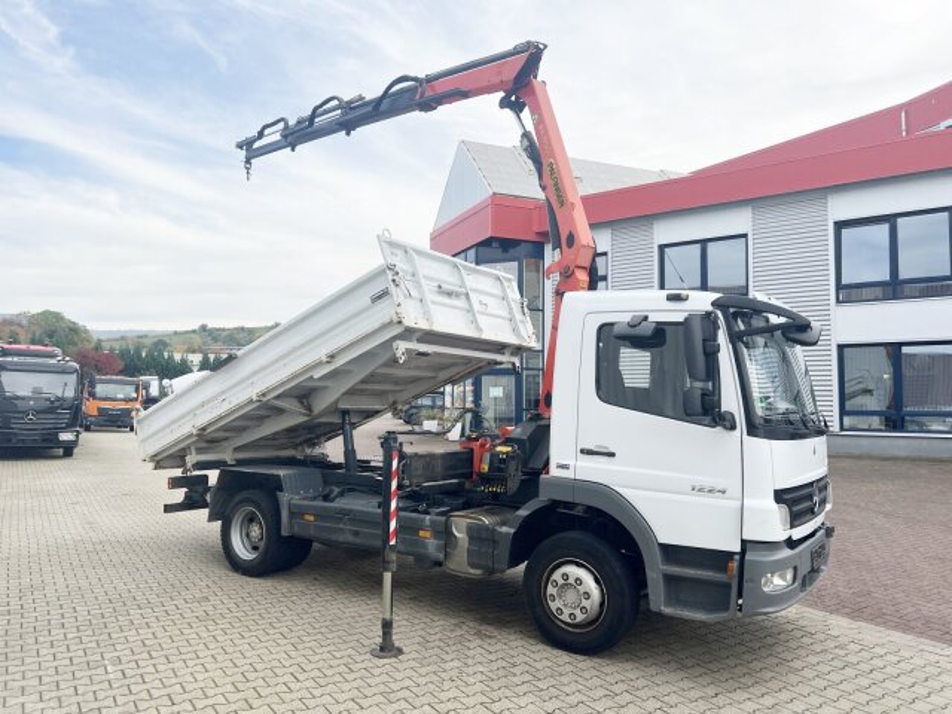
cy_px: 357
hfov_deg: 67.3
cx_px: 476
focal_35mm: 26
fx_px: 715
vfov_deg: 53.1
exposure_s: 1/2994
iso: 50
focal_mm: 5.7
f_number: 1.5
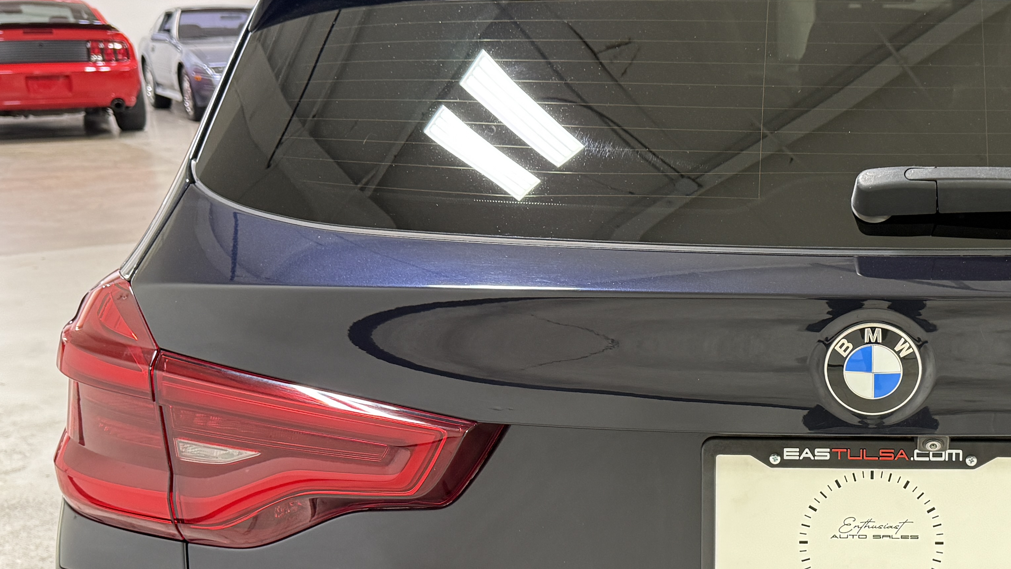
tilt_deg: -18.2
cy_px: 441
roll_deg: -0.2
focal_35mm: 49
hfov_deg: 39.5
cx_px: 878
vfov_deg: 24.1
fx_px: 1314
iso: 200
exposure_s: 1/60
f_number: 1.78
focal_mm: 6.76
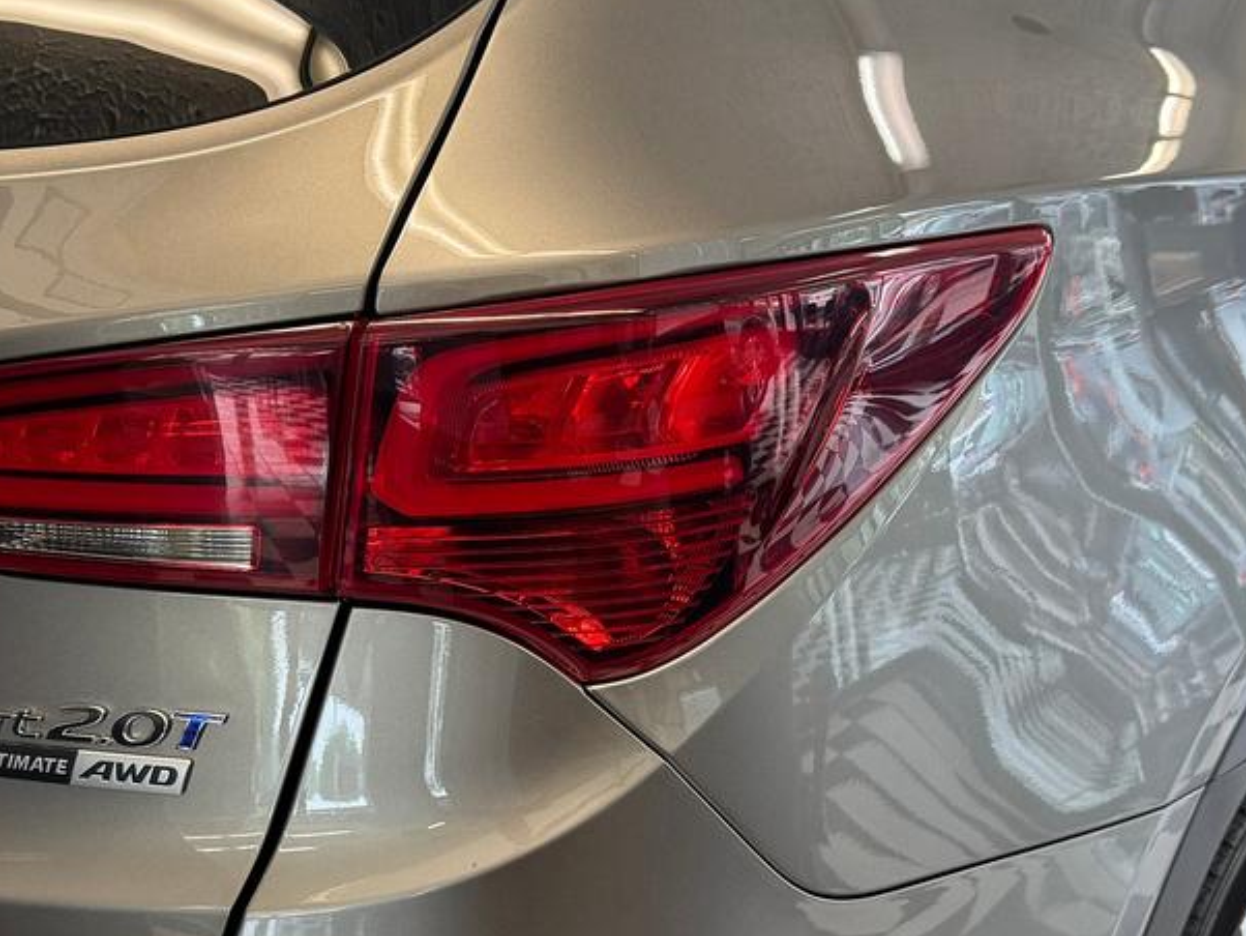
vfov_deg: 28.4
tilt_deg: -20.2
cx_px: 577
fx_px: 1836
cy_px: 640
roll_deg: +1.2
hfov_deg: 37.5
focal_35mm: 51
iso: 200
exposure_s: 1/120
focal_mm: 6.76
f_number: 1.78
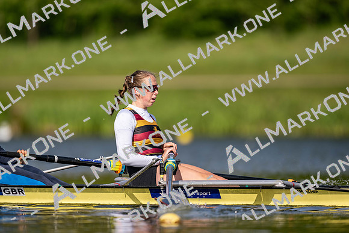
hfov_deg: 3.4
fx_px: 5818
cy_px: 116
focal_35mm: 600
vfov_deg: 2.3
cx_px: 174
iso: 200
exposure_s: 1/2500
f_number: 4
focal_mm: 600
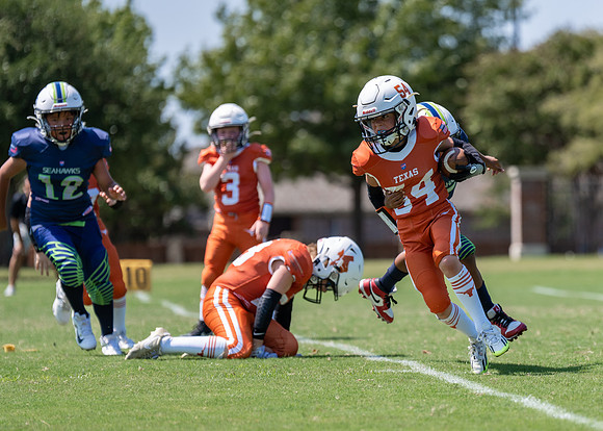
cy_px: 239
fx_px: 4189
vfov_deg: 5.9
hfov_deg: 8.2
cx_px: 458
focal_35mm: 245
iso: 100
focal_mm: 163
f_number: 3.2
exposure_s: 1/1250
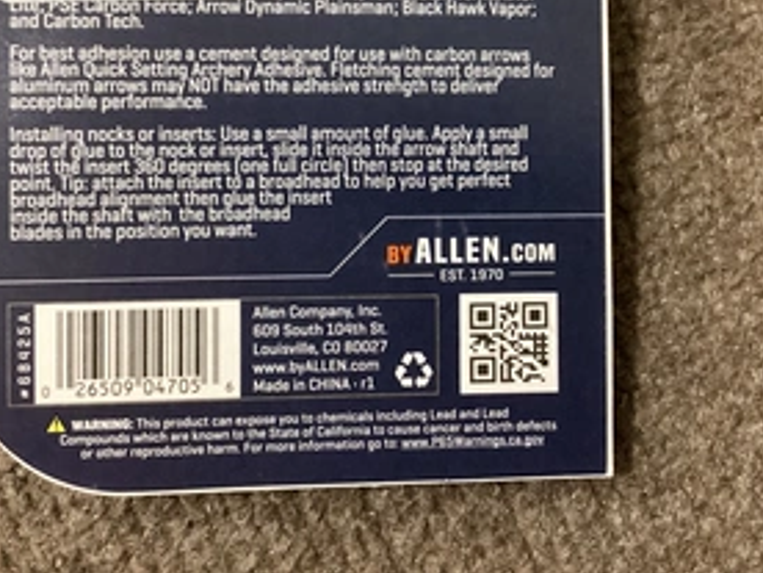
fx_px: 992
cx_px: 357
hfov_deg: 42.1
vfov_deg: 31.7
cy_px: 161
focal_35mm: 45
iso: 400
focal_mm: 3.3
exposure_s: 1/40
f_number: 2.4
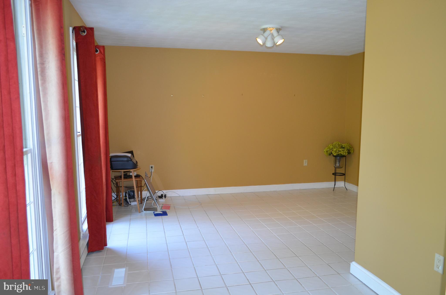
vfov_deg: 47.7
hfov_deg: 67.5
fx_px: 334
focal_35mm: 27
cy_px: 148
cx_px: 223
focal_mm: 18
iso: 640
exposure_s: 1/60
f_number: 3.5
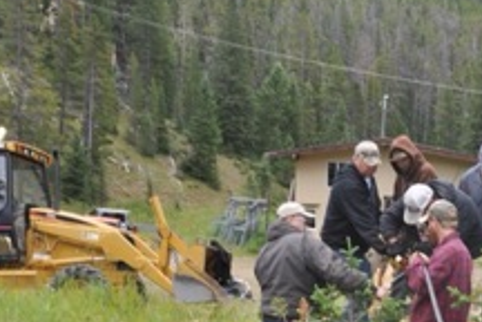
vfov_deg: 22.5
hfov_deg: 31.5
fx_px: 803
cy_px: 220
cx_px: 453
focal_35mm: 60
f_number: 8
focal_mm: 18
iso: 200
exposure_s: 1/200
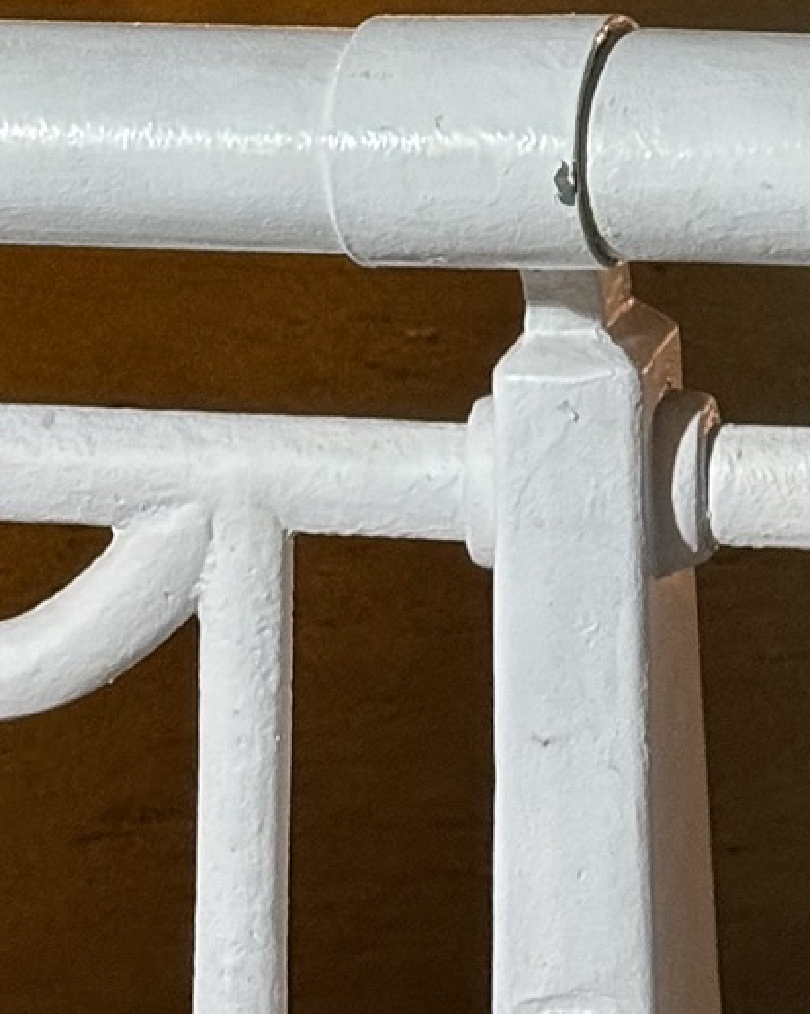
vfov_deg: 9.5
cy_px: -711
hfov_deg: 7.7
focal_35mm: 196
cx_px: 1227
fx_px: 5877
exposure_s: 1/33
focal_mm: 5.96
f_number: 1.6
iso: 200
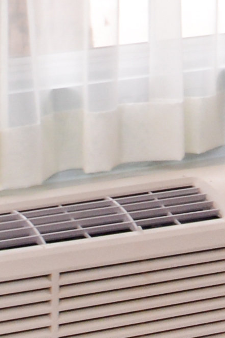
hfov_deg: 4.5
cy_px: 251
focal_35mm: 266
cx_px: 1098
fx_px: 2492
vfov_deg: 7.7
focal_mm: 24
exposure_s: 1/125
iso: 400
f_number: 7.1
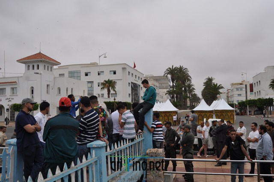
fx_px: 251
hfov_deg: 57.3
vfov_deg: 39.9
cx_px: 137
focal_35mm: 33
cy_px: 91
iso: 200
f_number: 7.1
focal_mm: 22
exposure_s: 1/200
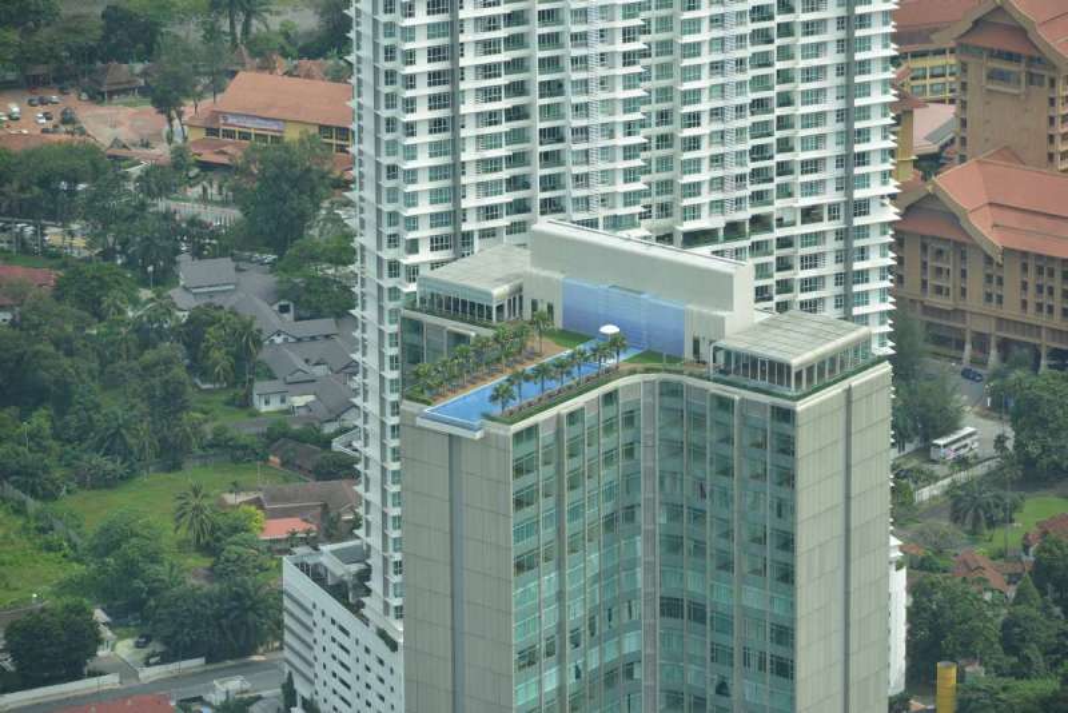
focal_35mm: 200
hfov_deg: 10.3
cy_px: 356
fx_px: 5935
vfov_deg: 6.9
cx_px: 534
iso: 100
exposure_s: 1/200
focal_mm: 200
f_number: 6.3
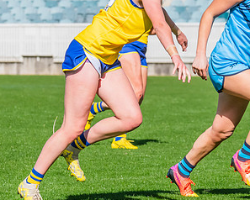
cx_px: 201
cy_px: 40
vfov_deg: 2.7
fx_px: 4242
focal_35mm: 573
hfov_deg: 3.4
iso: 800
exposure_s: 1/1250
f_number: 13
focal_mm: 240
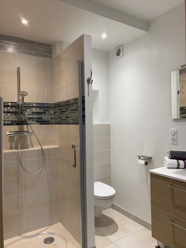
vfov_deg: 67.3
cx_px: 93
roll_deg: +0.4
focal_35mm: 26
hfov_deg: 53.1
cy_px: 124
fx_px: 186
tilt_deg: +0.1
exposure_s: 1/50
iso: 50
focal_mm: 4.25
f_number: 1.8
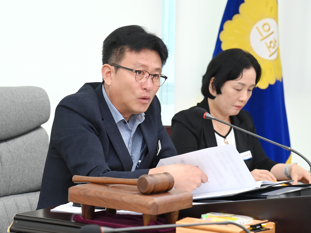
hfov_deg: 17.3
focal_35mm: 114
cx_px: 155
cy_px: 117
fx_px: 1024
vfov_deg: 13.0
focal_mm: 105
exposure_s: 1/250
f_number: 6.3
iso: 3200
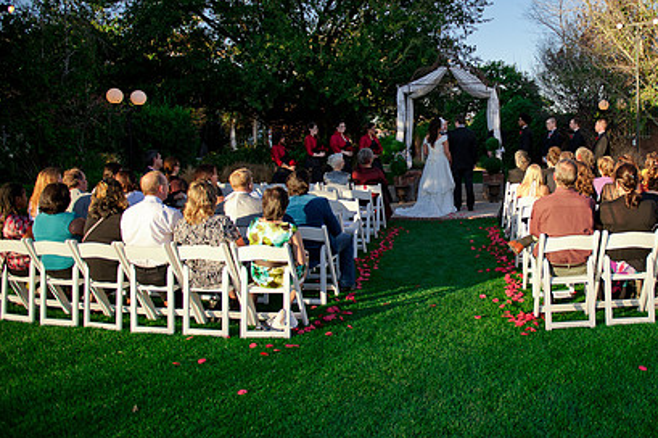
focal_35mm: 34
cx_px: 463
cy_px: 166
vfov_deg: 38.6
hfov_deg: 54.1
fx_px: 621
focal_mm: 24
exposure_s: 1/1600
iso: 200
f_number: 2.8
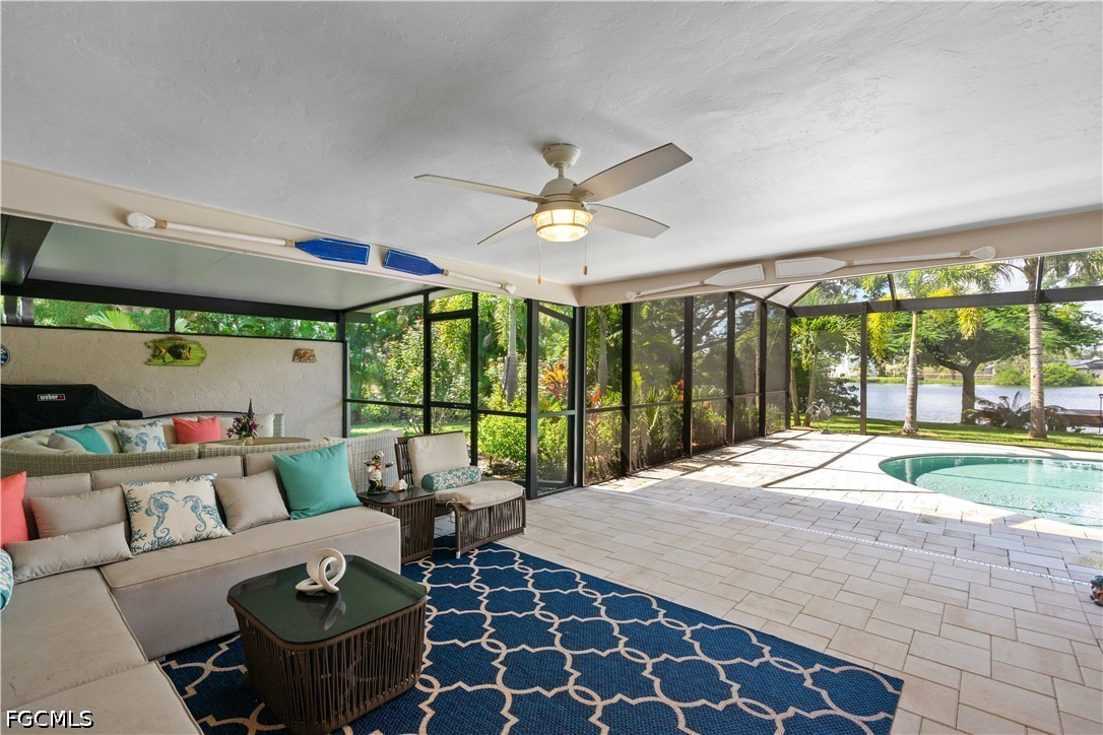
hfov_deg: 96.7
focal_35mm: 16
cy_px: 368
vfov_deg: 73.7
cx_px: 552
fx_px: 490
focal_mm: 16
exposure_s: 1/50
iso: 400
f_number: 8
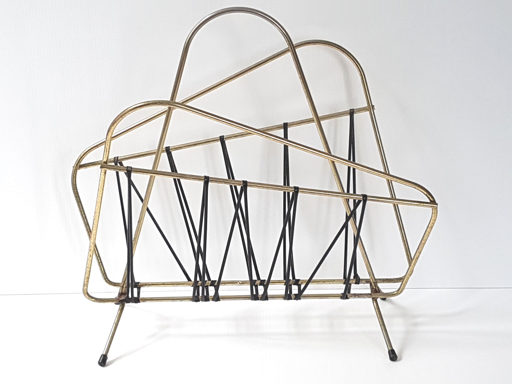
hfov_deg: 67.3
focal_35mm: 26
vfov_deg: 53.1
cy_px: 192
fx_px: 385
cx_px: 256
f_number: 1.7
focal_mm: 4.2
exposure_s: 1/124
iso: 50
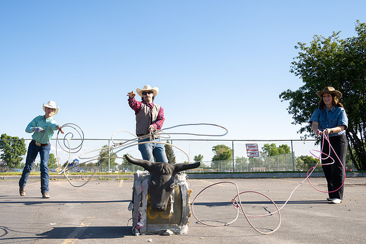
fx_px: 454
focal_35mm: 45
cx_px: 186
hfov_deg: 43.9
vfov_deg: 30.1
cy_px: 114
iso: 100
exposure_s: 1/640
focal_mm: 33
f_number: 4
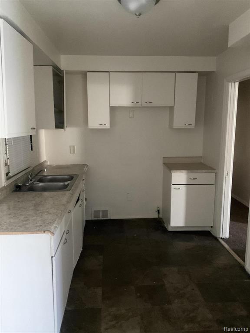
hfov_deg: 48.2
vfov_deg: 61.7
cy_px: 166
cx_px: 125
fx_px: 279
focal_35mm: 29
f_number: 1.8
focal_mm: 3
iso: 640
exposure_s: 1/28
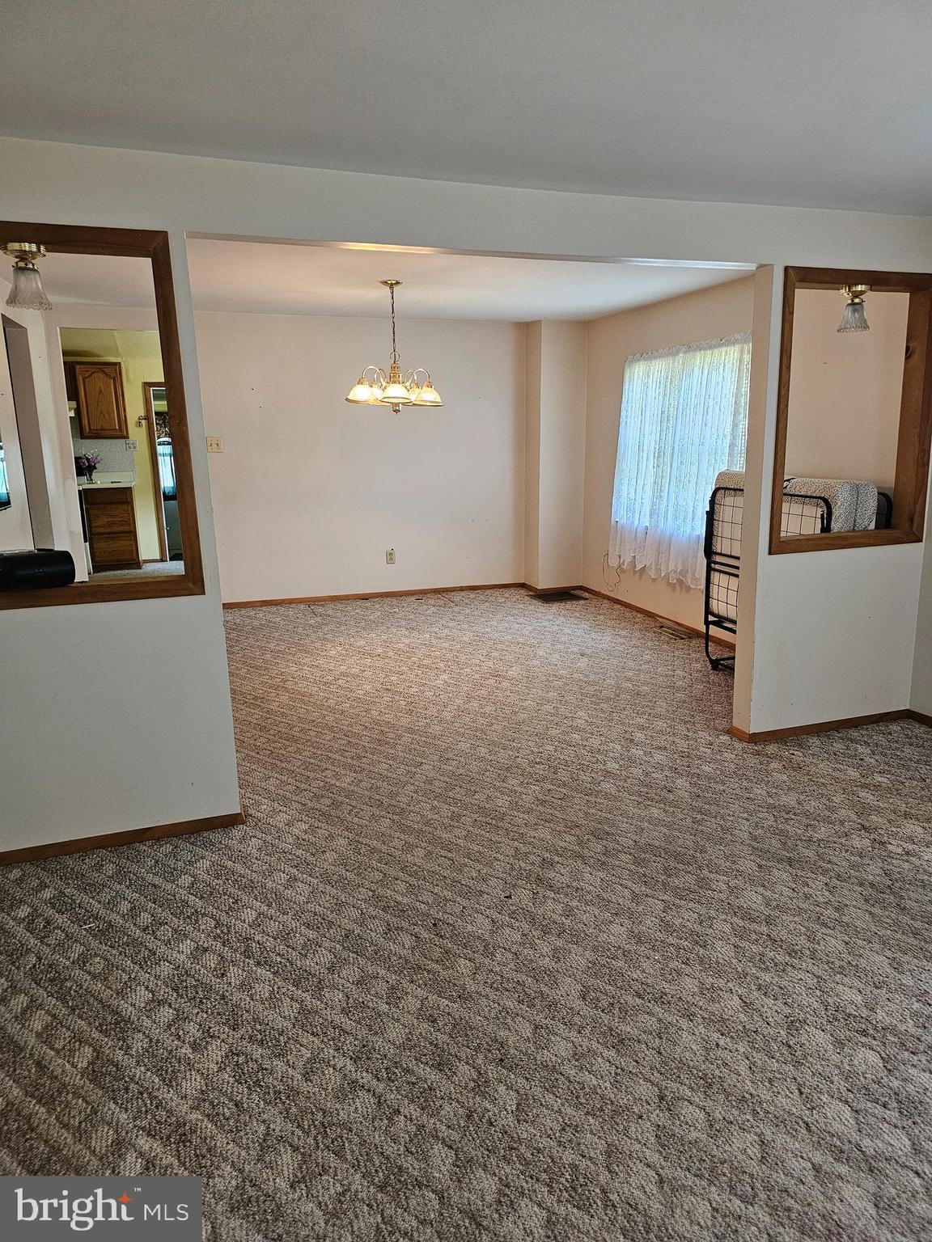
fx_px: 826
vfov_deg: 73.9
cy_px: 621
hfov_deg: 58.9
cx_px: 466
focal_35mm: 23
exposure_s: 1/120
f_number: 1.7
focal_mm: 6.3
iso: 400
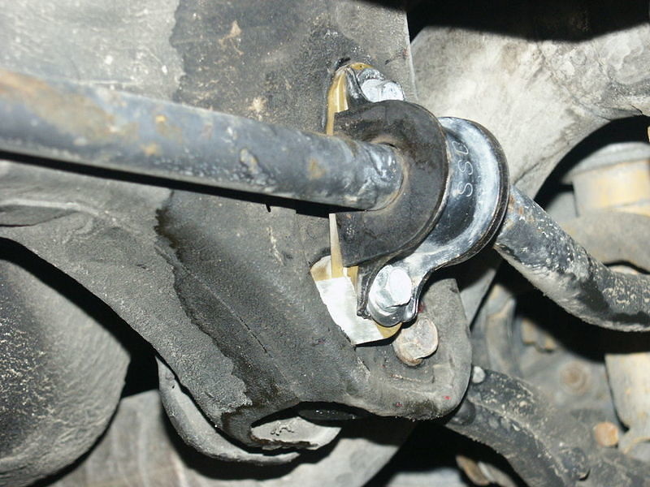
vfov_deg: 13.2
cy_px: 244
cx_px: 325
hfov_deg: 17.6
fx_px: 2103
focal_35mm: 112
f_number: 3.5
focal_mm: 27.82
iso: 200
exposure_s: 1/90
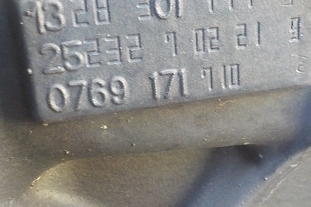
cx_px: 165
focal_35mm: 49
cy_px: 68
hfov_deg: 40.3
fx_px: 423
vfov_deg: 27.4
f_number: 3.3
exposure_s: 1/25
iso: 400
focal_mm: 4.1
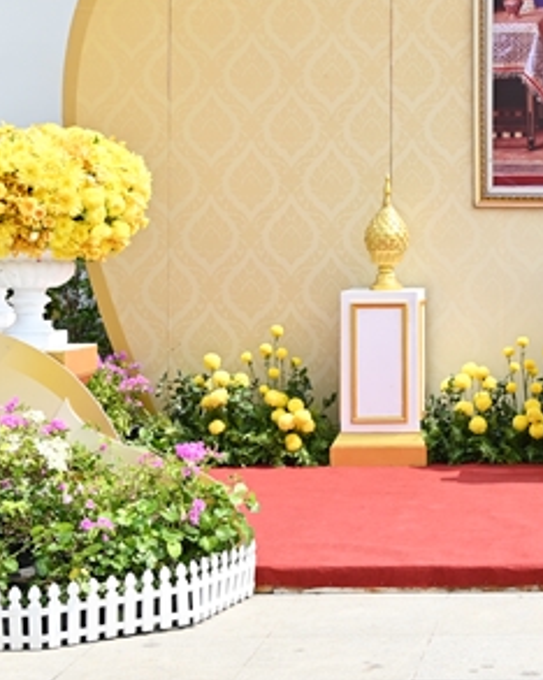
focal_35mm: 82
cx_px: 617
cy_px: 118
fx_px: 1649
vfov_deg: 22.9
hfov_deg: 17.9
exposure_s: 1/400
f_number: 5.6
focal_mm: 32
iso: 110
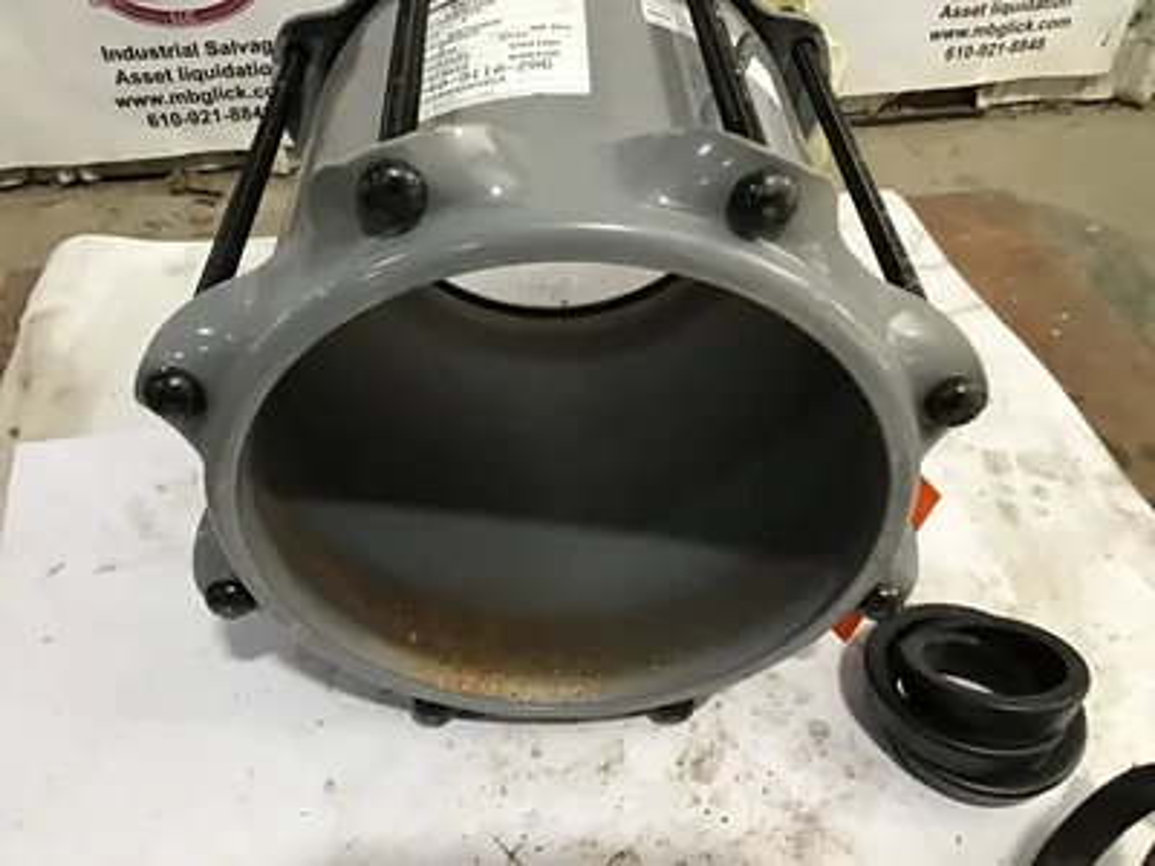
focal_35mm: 31
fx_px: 1034
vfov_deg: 45.4
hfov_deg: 58.4
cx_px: 578
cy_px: 433
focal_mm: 3.3
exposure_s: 1/30
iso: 160
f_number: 2.4
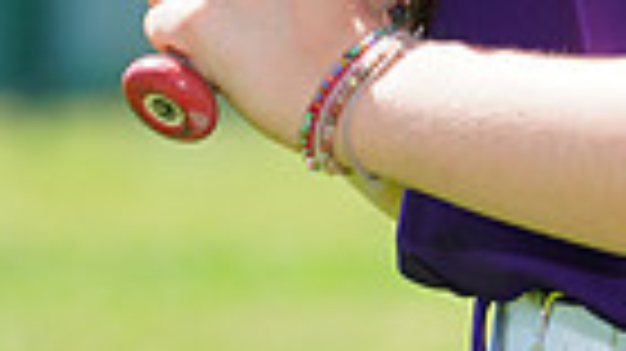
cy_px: -459
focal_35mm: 1280
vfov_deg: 0.9
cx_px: 847
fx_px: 21235
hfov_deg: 1.7
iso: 200
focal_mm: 294
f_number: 9
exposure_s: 1/200
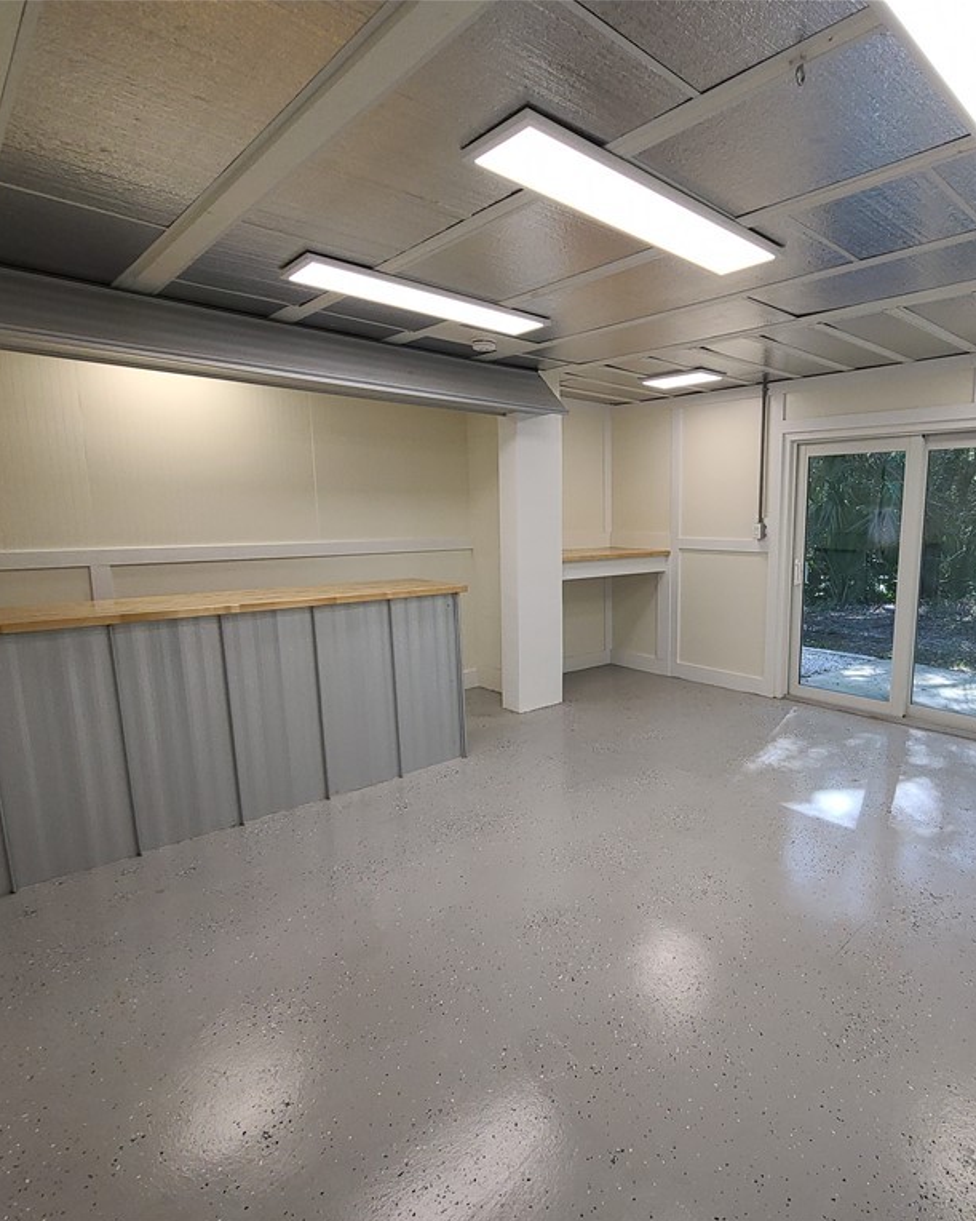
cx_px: 625
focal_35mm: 17
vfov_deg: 89.6
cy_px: 612
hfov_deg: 75.3
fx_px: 614
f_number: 2.2
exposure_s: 1/119
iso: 100
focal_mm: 2.2
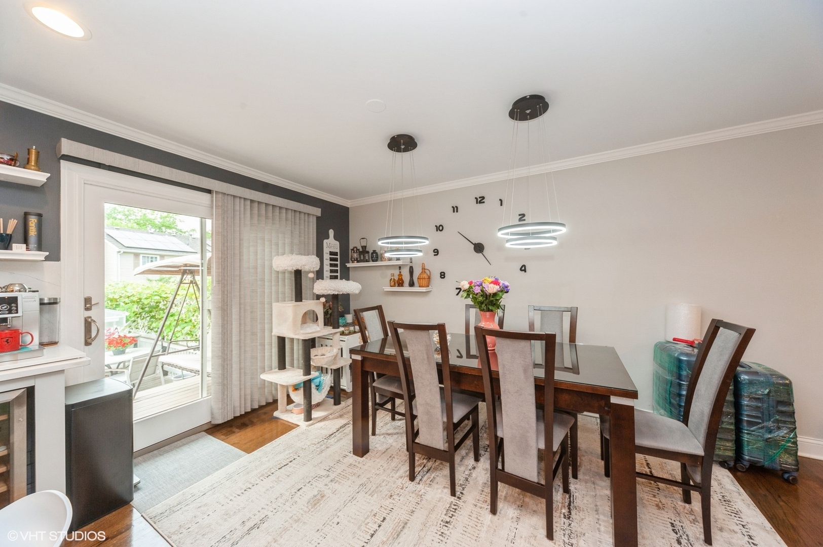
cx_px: 412
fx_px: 274
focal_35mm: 12
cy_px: 274
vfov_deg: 89.9
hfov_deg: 112.7
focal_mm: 12
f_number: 8
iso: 200
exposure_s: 1/15
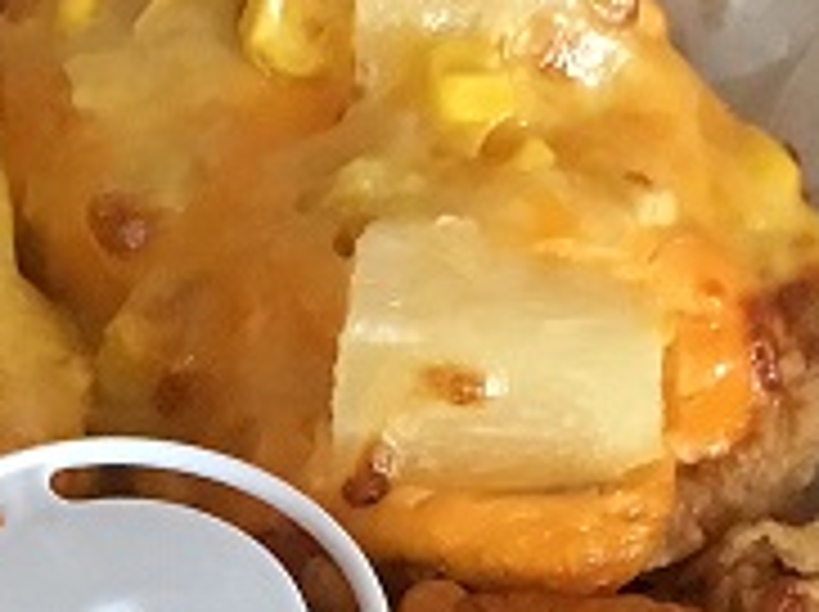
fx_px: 3804
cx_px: 292
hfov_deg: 12.3
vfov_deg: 9.0
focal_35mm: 161
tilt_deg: -55.6
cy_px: 900
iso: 200
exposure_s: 1/20
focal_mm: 4.15
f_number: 2.2
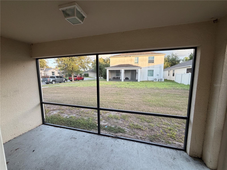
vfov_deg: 85.7
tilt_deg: -7.0
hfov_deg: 102.1
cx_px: 114
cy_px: 85
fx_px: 92
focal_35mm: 14
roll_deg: +0.2
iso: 160
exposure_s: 1/121
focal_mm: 2.22
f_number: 2.2
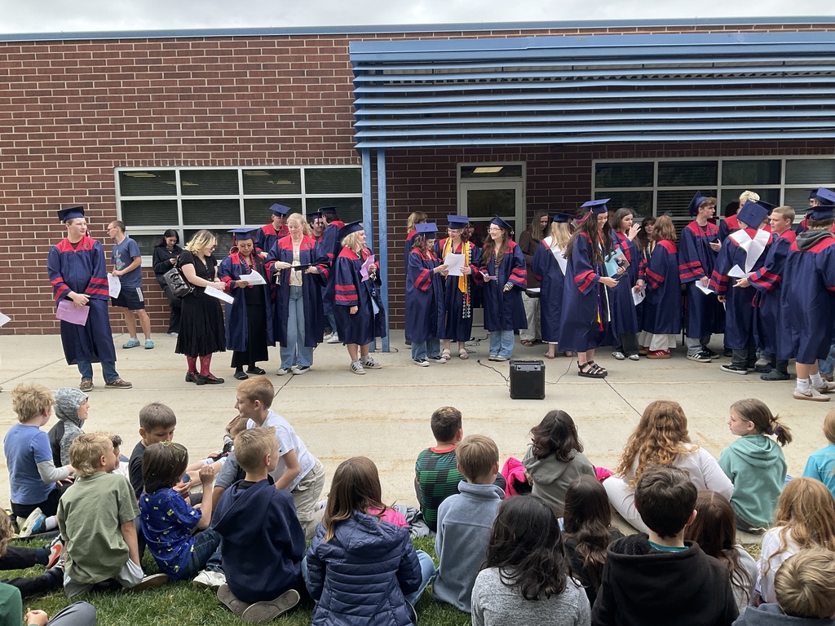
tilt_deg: -5.8
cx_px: 418
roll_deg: +0.5
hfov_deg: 61.7
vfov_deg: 48.2
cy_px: 313
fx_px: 700
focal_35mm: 29
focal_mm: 3
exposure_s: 1/495
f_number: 1.8
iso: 16
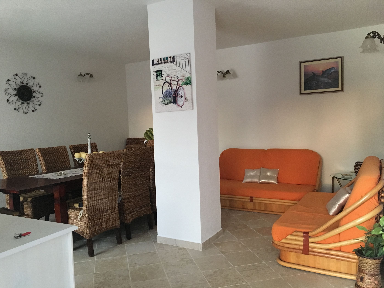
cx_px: 192
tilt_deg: -3.4
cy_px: 144
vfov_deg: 48.2
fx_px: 322
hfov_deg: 61.7
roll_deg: +2.4
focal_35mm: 29
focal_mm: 4.15
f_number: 2.2
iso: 200
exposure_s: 1/17
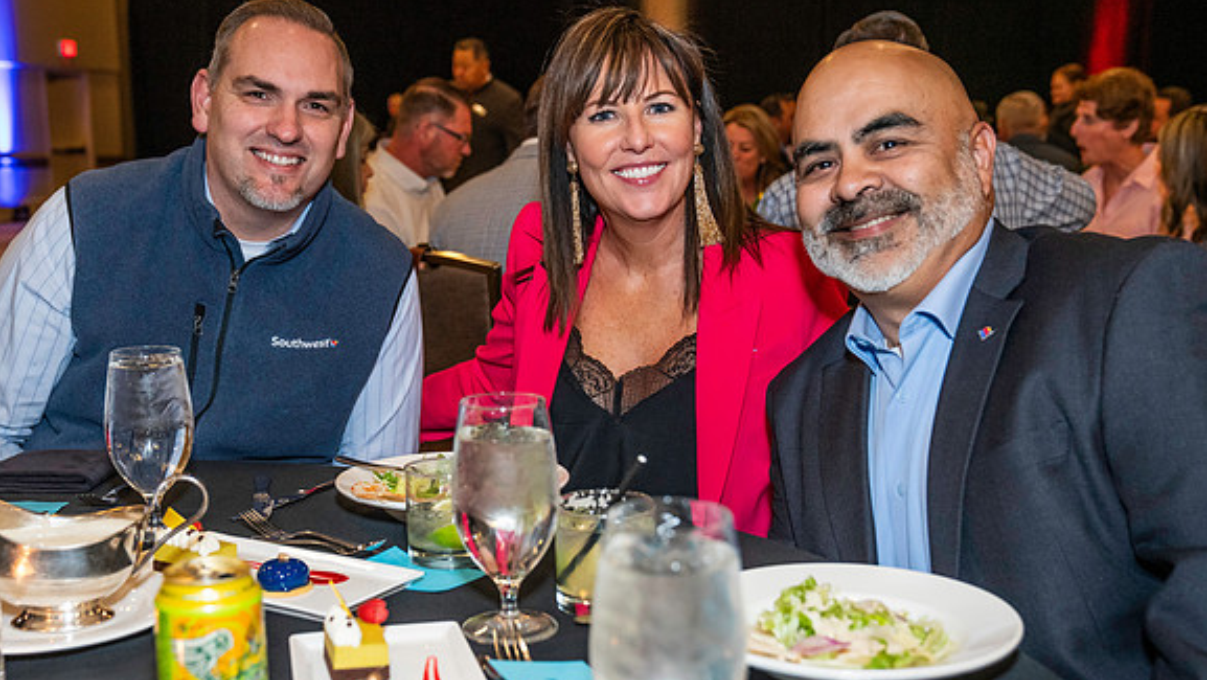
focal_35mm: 45
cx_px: 539
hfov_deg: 45.4
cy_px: 376
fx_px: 1441
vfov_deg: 26.5
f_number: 4
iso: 3200
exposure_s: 1/125
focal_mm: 37
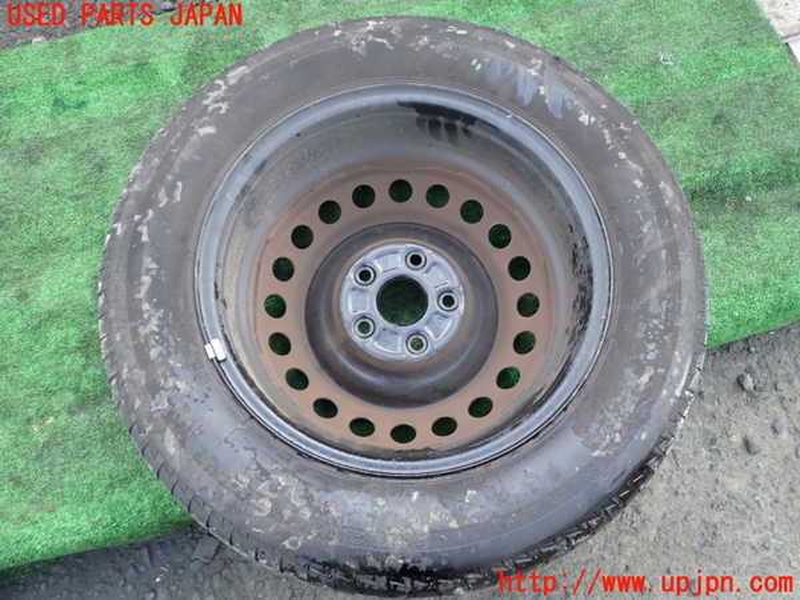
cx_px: 400
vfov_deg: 46.8
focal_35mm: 30
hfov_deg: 60.0
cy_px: 300
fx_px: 693
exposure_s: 1/100
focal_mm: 5.4
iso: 100
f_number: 2.3
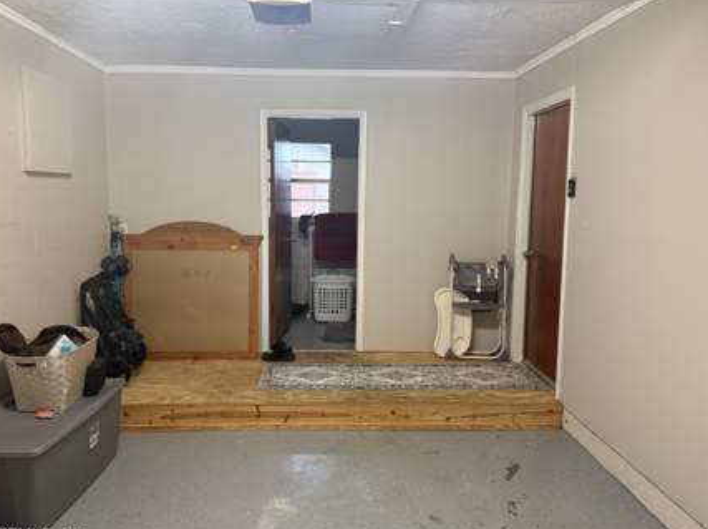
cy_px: 263
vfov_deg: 51.2
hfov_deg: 65.3
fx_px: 551
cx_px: 327
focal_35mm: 27
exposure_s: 1/60
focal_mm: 6.76
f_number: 1.78
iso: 400
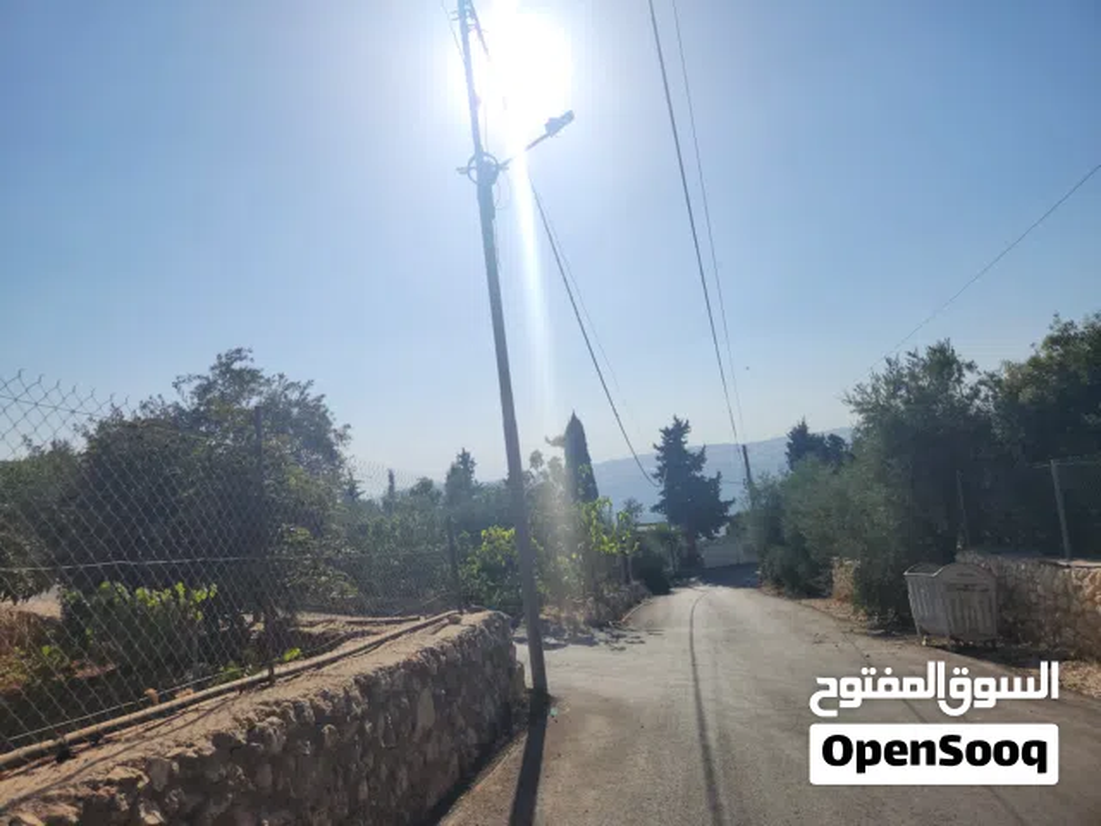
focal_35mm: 23
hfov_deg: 73.9
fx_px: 732
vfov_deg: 58.9
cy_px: 413
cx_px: 550
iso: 20
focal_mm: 5.4
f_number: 1.8
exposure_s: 1/5660
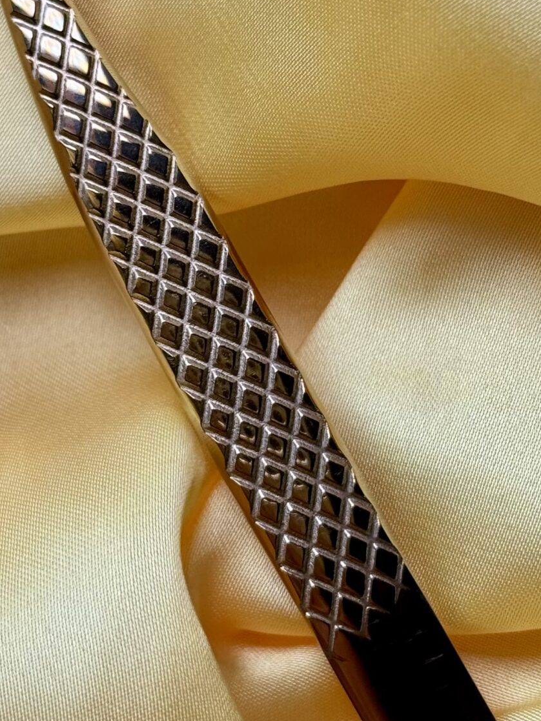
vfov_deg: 17.8
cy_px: 241
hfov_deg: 13.5
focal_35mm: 110
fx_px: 2292
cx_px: 258
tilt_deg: -64.1
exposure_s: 1/558
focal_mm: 6.76
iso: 64
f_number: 1.78
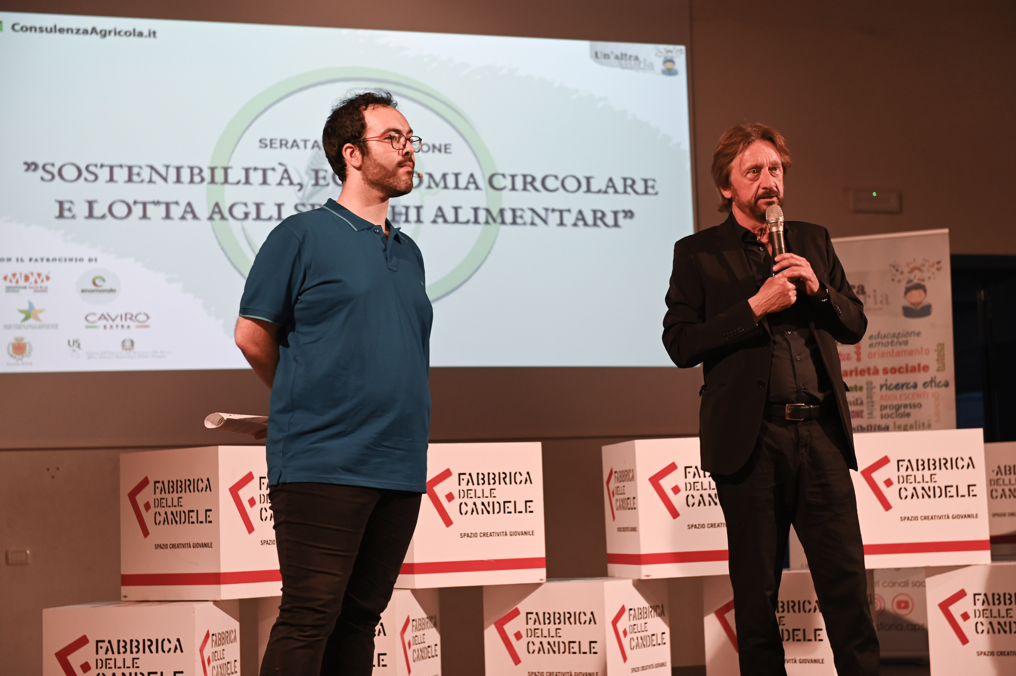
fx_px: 1974
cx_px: 508
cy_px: 338
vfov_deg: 19.4
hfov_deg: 28.9
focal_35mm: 70
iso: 1000
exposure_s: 1/160
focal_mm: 70
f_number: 4
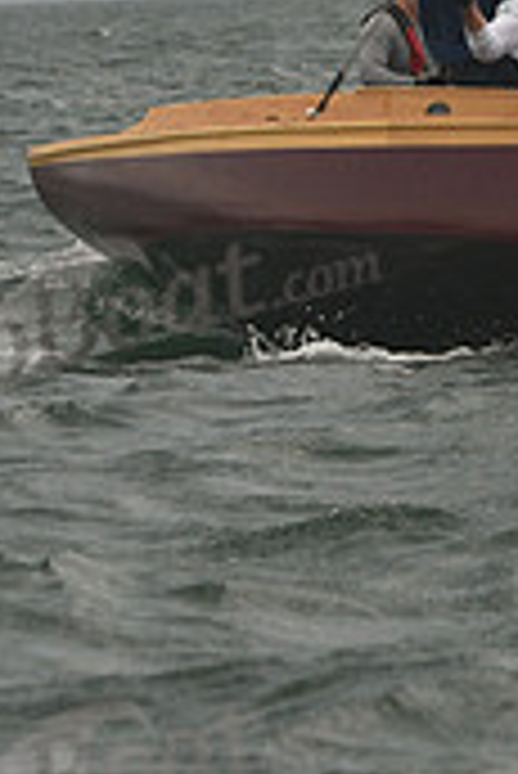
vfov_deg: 5.0
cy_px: 34
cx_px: 617
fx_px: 8852
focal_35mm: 411
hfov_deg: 3.3
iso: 250
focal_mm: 122
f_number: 5
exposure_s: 1/500
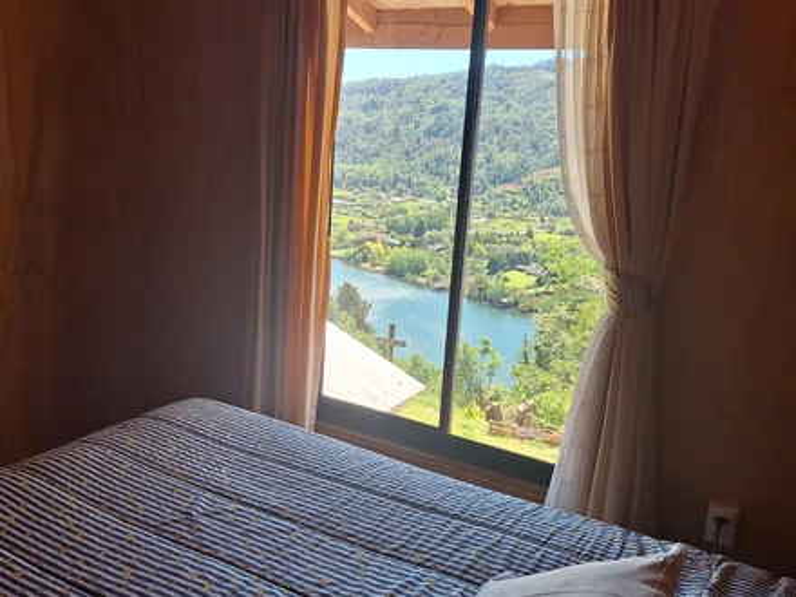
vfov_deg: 58.9
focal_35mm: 23
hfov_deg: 73.9
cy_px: 298
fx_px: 529
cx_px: 398
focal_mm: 5.54
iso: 40
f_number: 1.8
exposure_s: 1/376
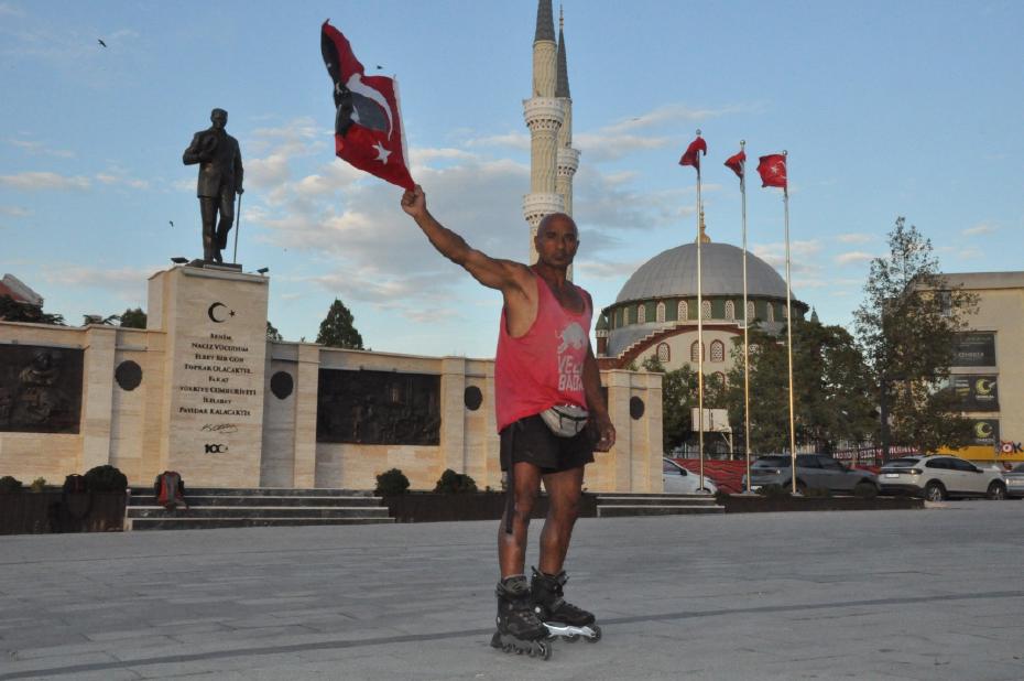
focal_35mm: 39
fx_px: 1108
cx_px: 512
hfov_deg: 49.6
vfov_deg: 34.1
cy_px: 340
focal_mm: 26
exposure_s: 1/200
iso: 3200
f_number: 16
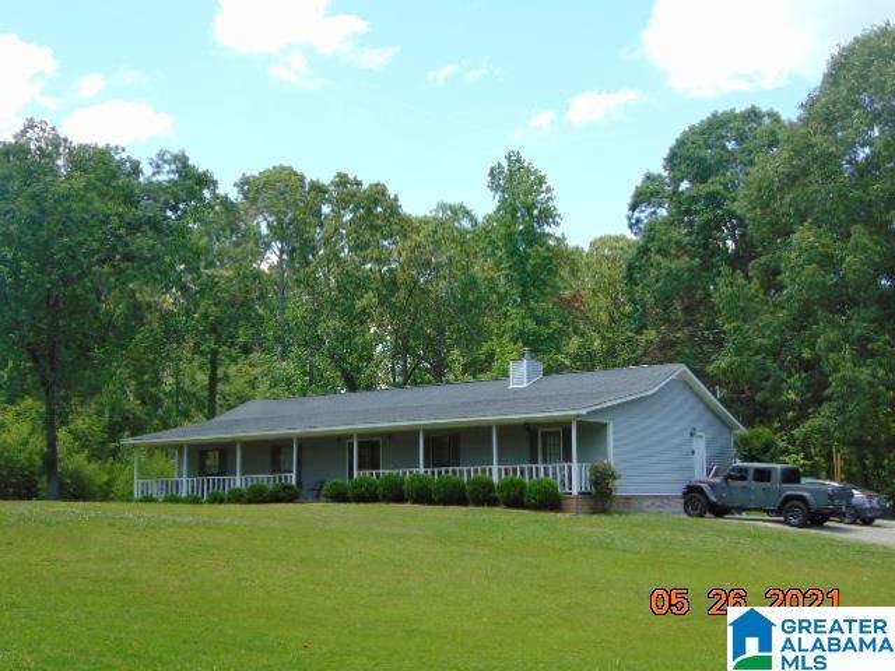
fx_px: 1293
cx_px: 448
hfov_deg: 38.2
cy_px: 336
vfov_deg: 29.1
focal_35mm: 50
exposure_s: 1/400
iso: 80
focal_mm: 9
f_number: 3.5
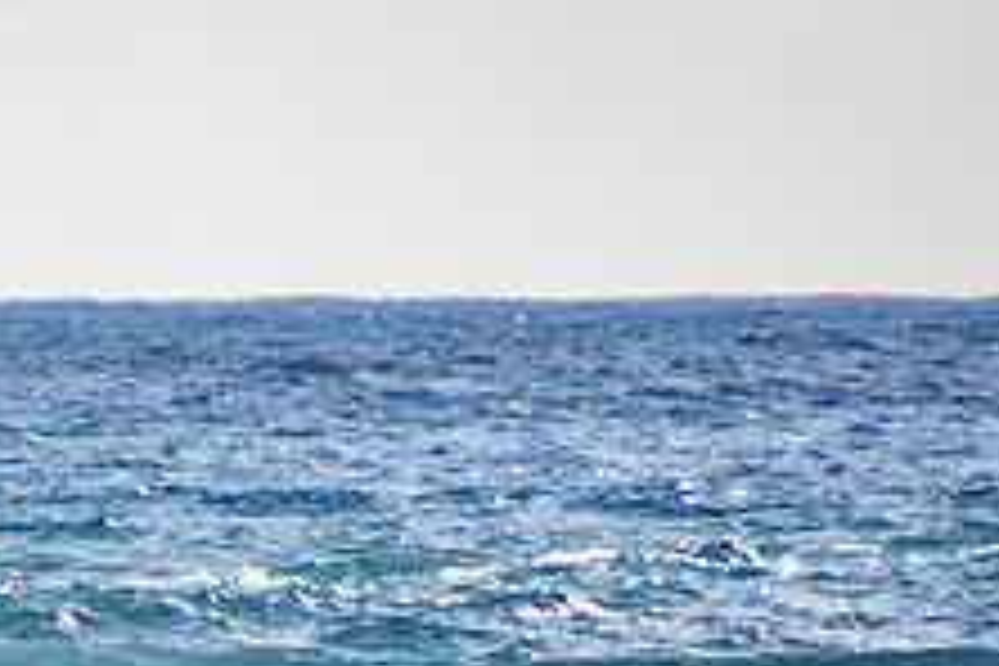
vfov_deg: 0.9
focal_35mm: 1566
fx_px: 43453
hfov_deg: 1.3
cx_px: -36
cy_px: 830
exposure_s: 1/2000
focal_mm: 400
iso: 320
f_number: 5.6
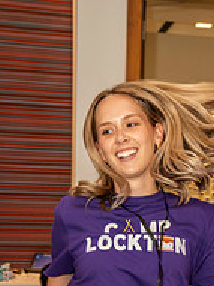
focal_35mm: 77
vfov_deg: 23.7
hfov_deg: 19.0
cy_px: 316
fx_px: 635
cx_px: 162
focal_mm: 34
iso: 1600
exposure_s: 1/200
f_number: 5
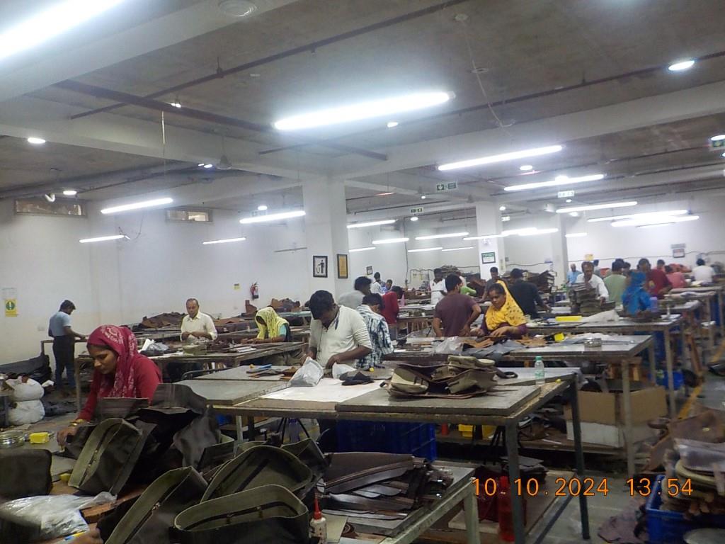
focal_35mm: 30
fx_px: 628
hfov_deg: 60.0
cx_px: 362
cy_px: 272
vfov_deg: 46.8
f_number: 3.3
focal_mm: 4.1
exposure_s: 1/30
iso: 280
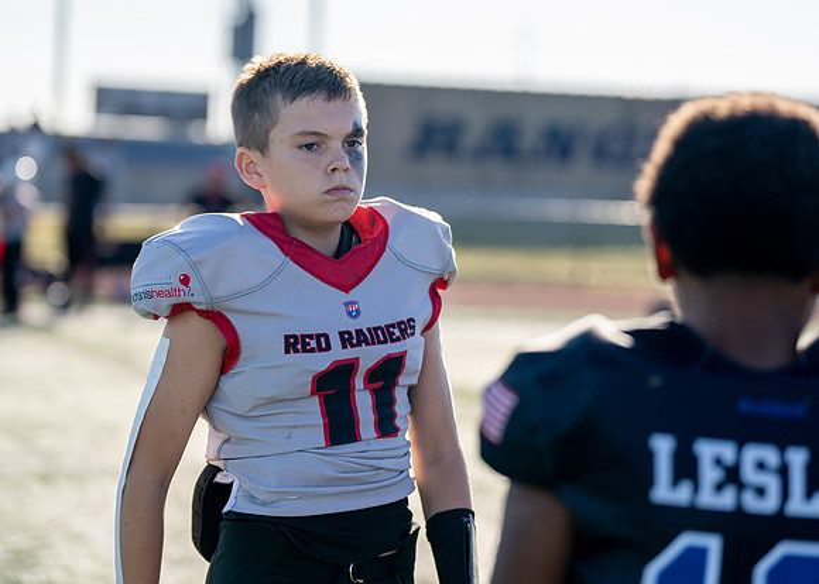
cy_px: 245
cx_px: 364
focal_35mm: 121
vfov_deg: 11.8
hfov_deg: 16.5
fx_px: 2820
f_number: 2.8
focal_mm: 99
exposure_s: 1/1600
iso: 160
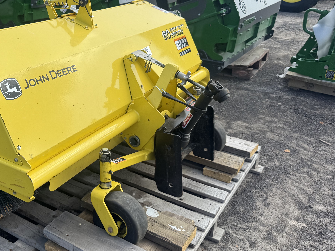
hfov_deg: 47.3
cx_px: 88
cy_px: 102
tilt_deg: -19.1
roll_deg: -0.9
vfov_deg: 37.6
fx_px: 368
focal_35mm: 38
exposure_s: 1/2174
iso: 80
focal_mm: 6.76
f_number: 1.78
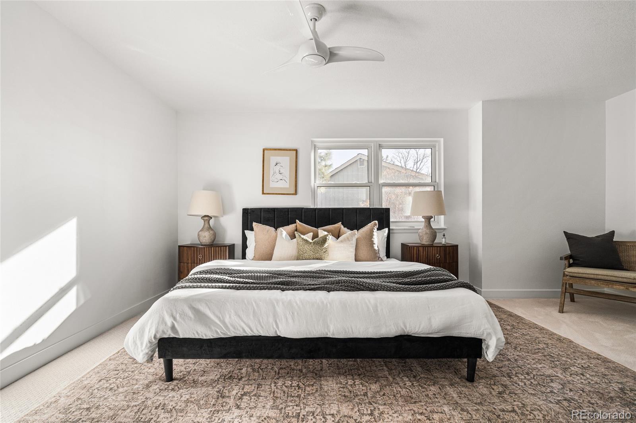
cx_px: 318
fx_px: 283
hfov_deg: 96.8
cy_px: 212
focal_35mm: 16
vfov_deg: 73.7
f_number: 4
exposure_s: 1/100
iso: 320
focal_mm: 16
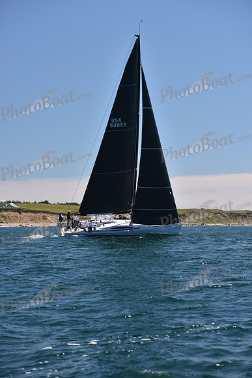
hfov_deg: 15.2
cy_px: 189
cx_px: 126
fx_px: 944
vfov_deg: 22.6
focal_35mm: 90
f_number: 5
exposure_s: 1/800
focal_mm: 90
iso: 250
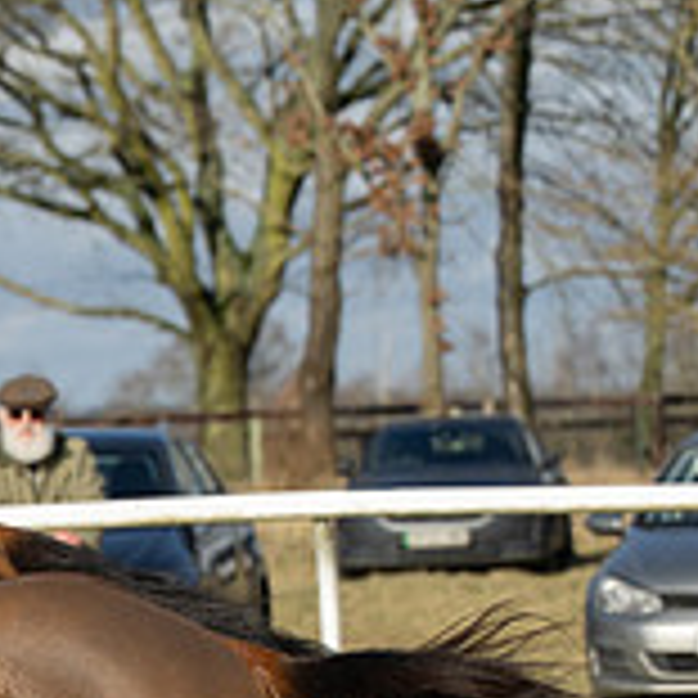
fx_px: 6639
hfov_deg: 5.9
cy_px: 805
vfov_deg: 6.0
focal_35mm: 291
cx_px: -674
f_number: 4
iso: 100
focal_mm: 70
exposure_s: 1/1600
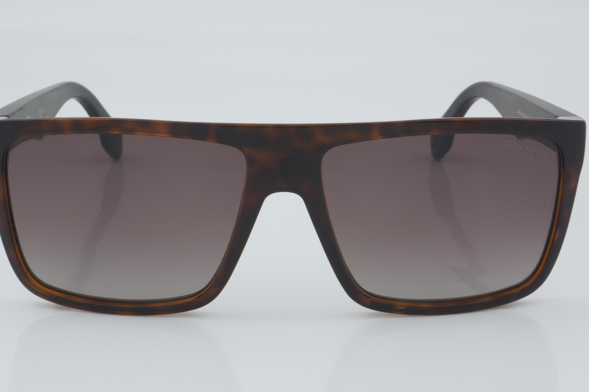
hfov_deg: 23.2
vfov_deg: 15.6
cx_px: 282
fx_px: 1432
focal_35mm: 88
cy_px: 198
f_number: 32
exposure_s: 1/4
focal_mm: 55
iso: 100
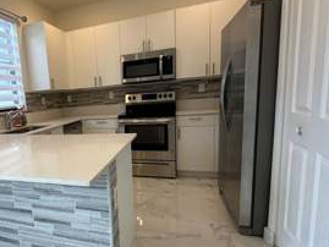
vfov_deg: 54.8
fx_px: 238
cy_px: 137
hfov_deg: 64.8
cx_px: 78
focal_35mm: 25
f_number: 2.2
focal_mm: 2.22
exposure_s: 1/120
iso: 80
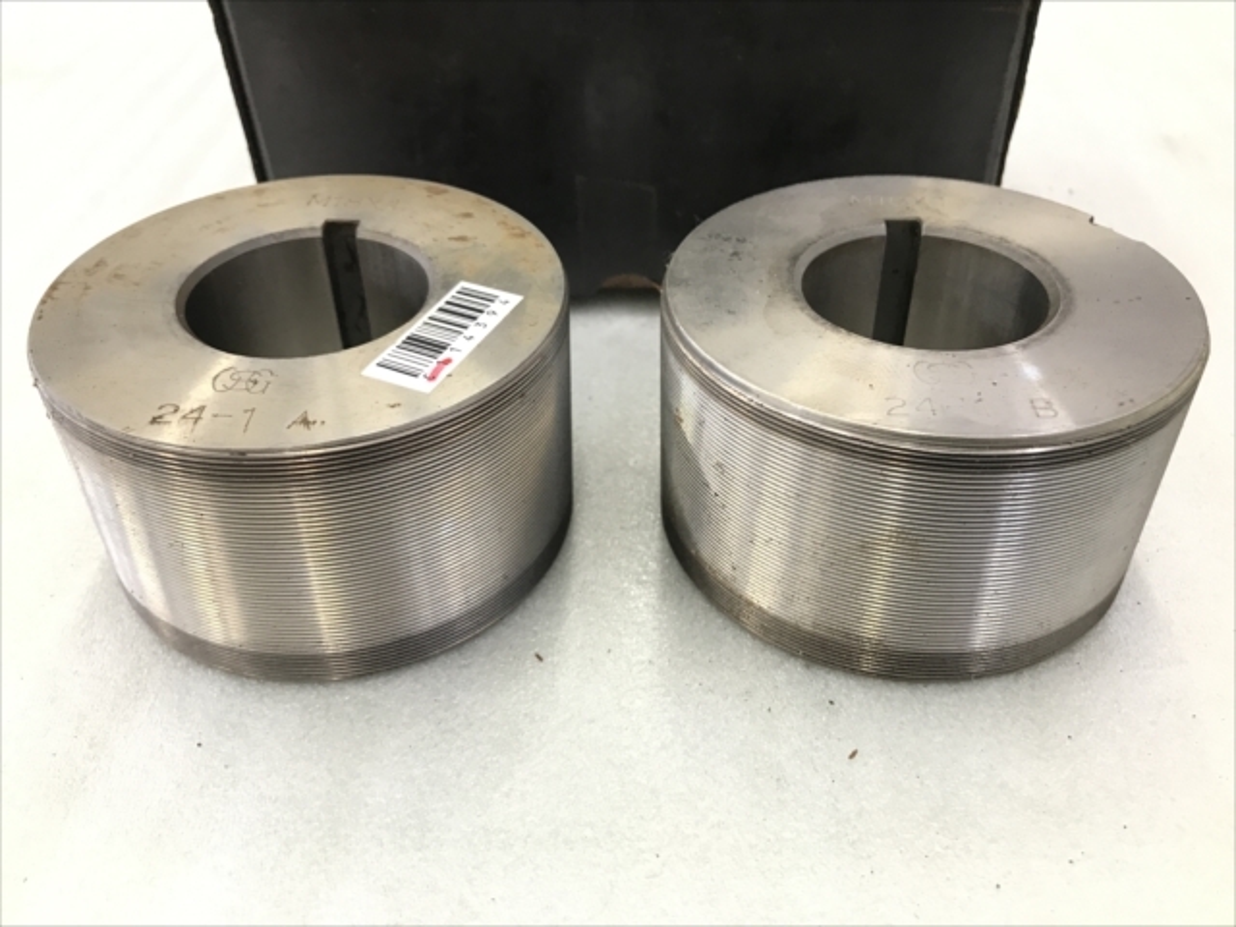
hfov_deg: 63.4
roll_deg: -1.5
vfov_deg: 49.7
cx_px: 618
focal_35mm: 28
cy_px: 464
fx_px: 1000
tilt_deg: -38.6
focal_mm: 3.99
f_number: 1.8
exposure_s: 1/24
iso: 32
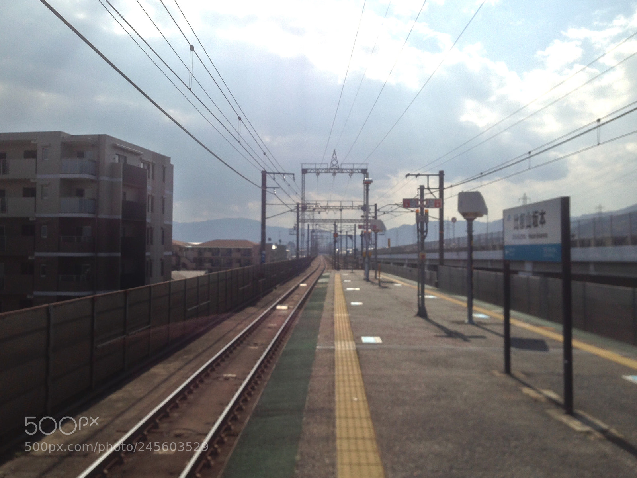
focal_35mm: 33
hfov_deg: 55.4
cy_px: 239
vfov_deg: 42.9
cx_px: 318
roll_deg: +1.0
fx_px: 607
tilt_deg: +2.9
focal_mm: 4.12
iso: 50
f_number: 2.4
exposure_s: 1/4525
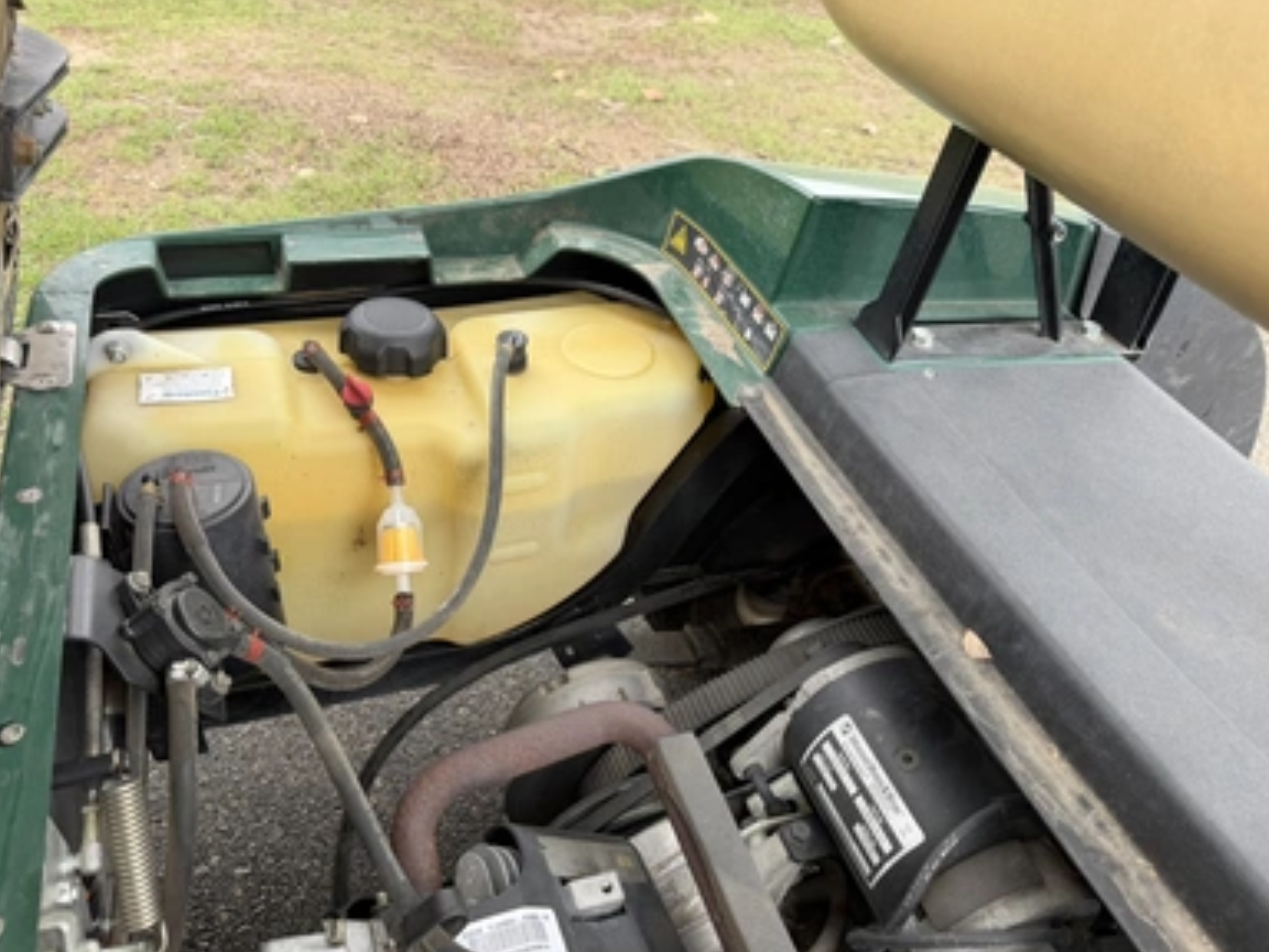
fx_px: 916
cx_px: 615
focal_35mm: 25
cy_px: 489
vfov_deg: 54.9
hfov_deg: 69.4
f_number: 1.78
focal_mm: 6.76
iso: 64
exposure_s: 1/217
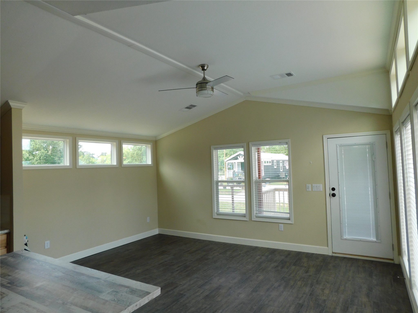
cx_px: 209
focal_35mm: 23
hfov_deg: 73.9
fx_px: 278
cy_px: 156
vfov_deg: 58.9
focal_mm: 4
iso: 125
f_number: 3
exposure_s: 1/100
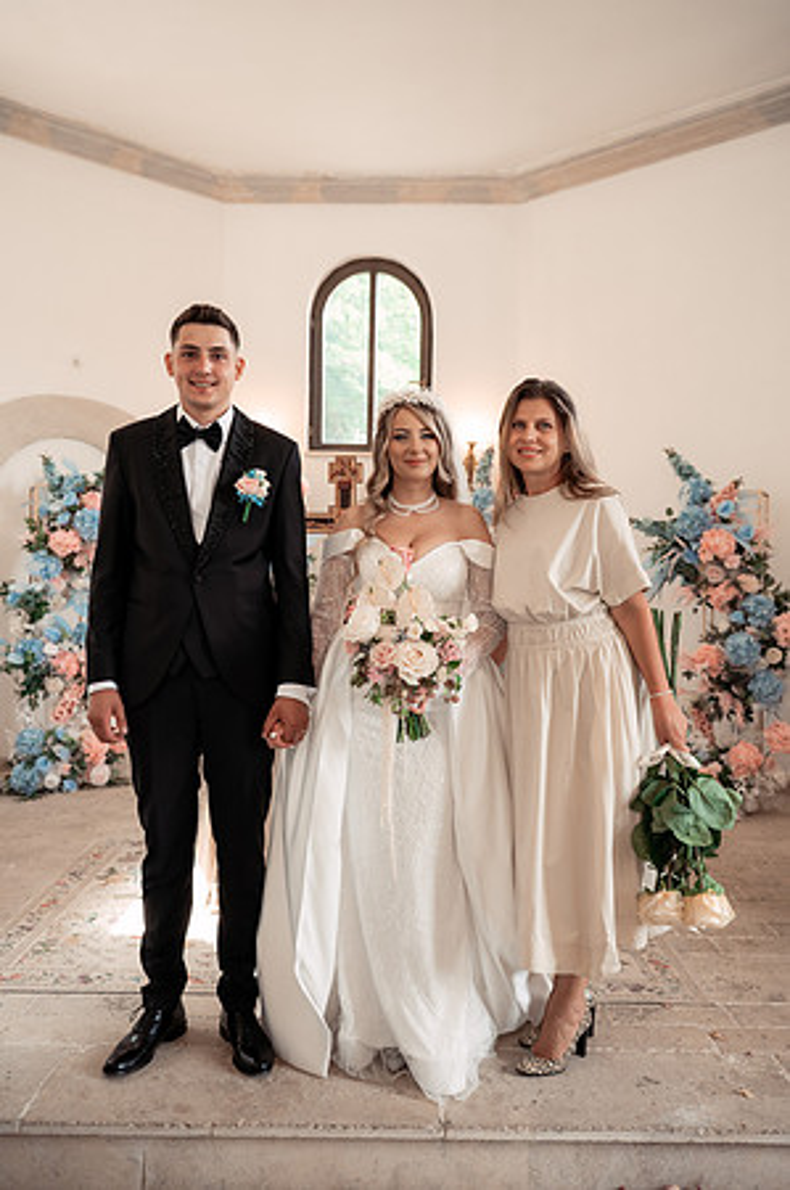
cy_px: 595
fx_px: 924
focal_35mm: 28
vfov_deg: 65.5
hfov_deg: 46.3
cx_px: 395
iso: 1600
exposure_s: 1/200
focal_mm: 28
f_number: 3.5
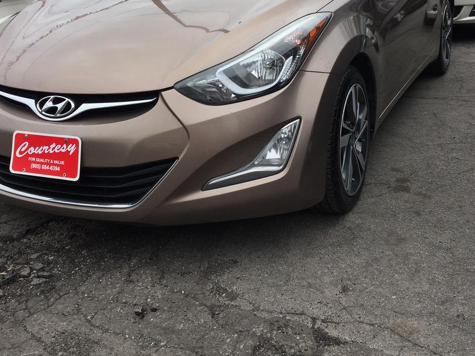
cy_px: 97
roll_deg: +2.0
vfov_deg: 31.1
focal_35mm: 46
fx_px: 631
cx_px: 243
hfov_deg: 41.2
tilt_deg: -14.6
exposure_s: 1/1276
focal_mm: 4.15
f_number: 2.2
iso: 32
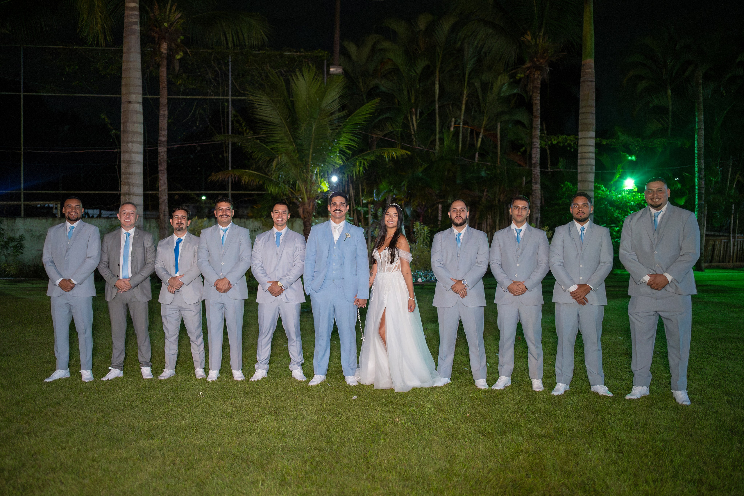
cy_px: 250
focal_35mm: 36
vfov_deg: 36.8
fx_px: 745
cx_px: 364
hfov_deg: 53.1
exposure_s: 1/640
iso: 4000
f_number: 2
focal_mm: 35
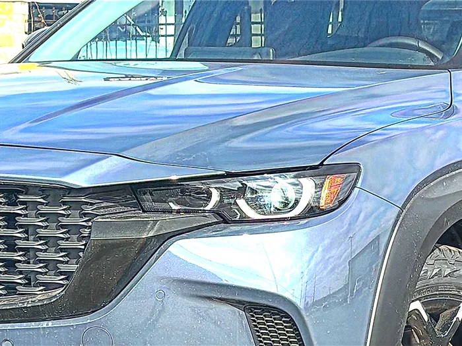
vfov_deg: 14.8
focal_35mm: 100
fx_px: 1335
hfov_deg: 19.6
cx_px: 231
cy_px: 173
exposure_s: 1/2545
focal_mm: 6.86
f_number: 1.78
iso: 64
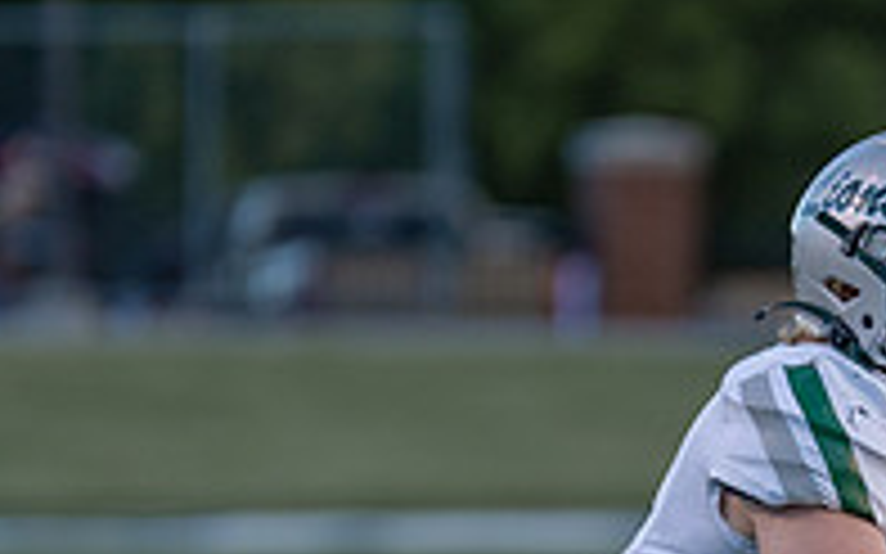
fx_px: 23222
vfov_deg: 1.4
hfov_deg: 2.2
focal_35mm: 962
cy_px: 775
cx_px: 863
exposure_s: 1/1250
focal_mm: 200
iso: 400
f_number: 2.8
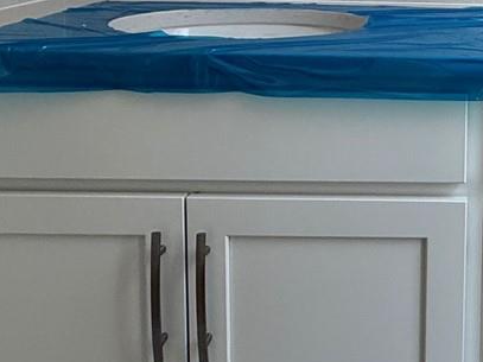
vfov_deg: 25.1
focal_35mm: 55
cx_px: 530
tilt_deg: -6.0
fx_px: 767
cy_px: -11
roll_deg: -1.8
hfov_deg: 31.1
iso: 125
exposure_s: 1/99
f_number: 2.2
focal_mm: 2.22
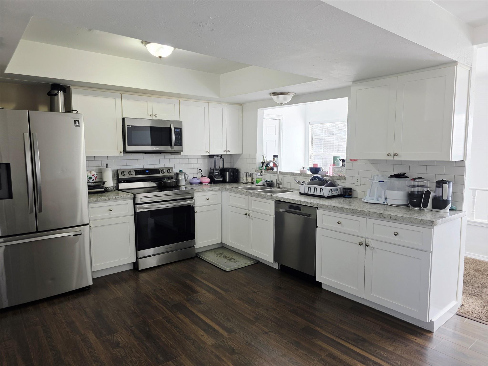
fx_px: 324
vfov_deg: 58.9
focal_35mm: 23
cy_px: 183
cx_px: 244
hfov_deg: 73.9
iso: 40
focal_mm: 6.3
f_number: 1.7
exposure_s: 1/120
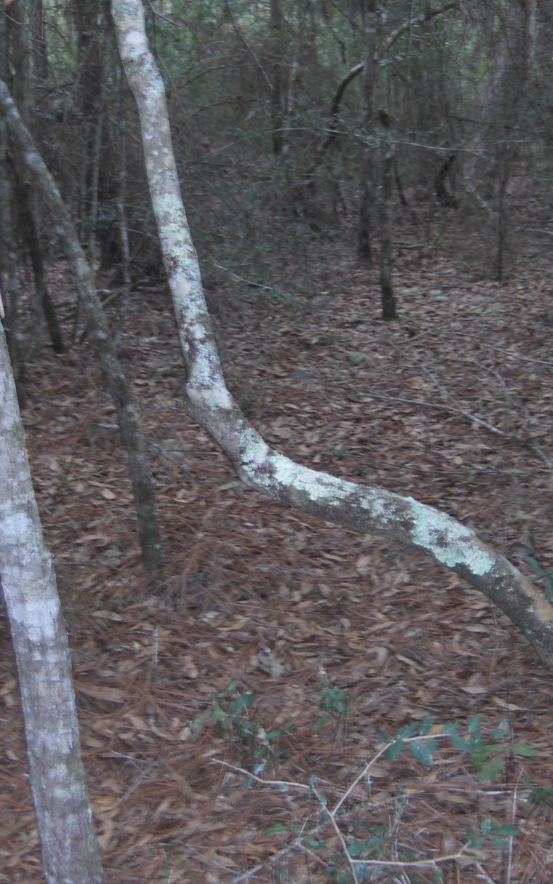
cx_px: 318
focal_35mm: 52
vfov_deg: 38.8
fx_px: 1253
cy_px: 379
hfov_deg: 24.9
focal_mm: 7.5
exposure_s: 1/60
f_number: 2.8
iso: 100
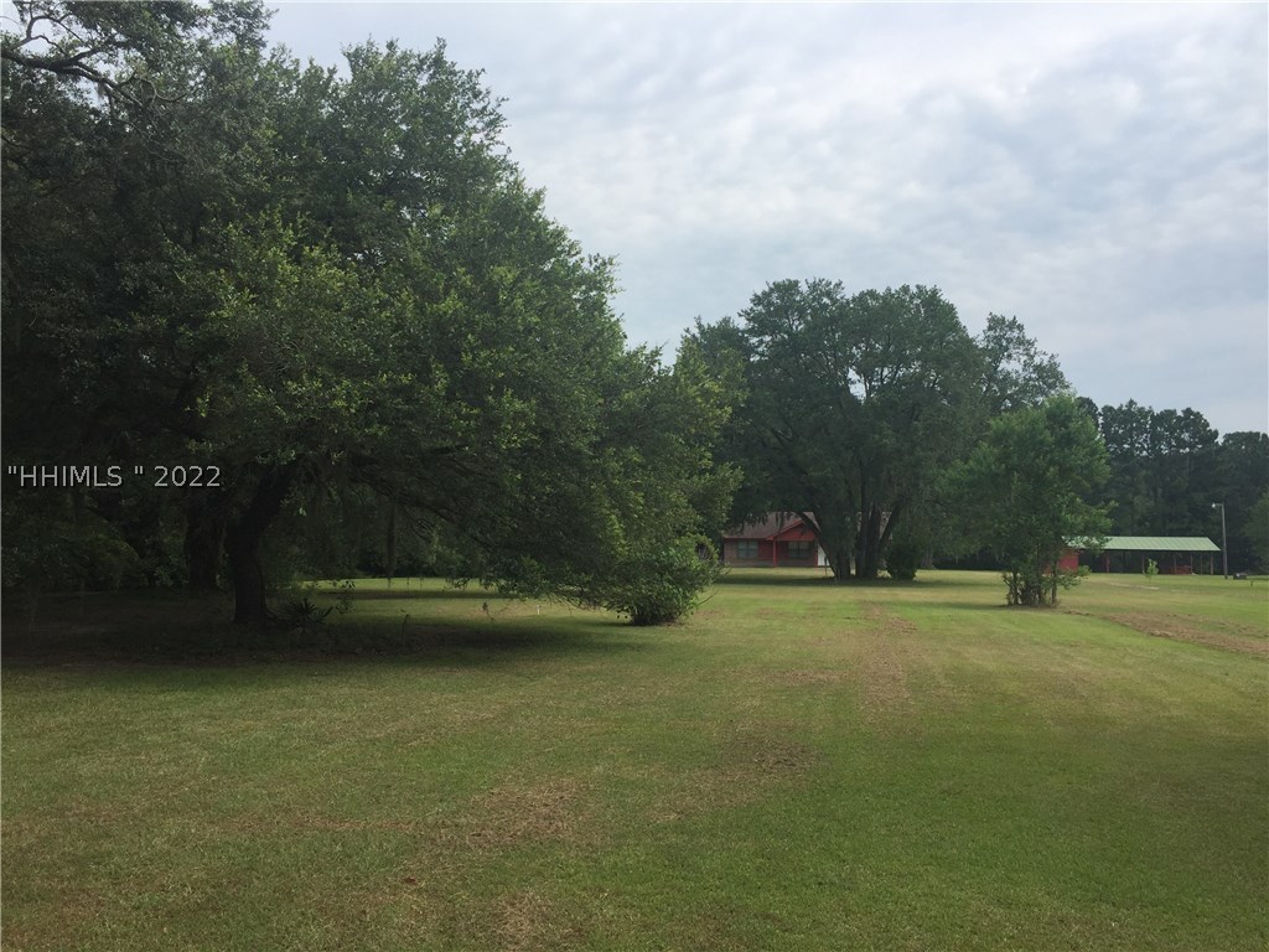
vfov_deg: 48.2
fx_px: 1063
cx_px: 634
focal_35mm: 29
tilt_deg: +6.0
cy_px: 476
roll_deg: -2.2
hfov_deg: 61.7
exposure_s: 1/1883
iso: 32
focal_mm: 4.15
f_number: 2.2
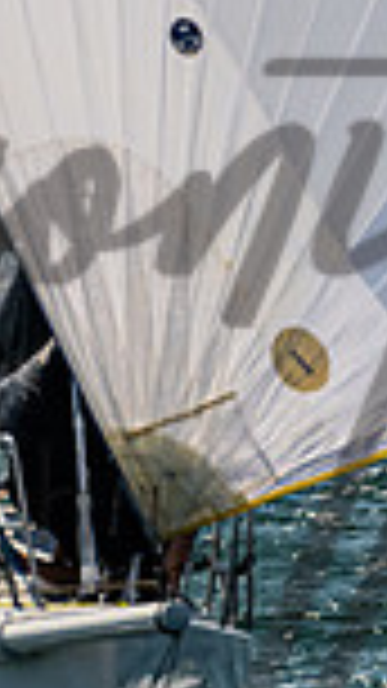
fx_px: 30501
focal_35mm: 1671
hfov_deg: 0.7
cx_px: -73
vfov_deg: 1.3
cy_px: 234
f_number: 8
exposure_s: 1/4000
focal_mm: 330
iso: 500
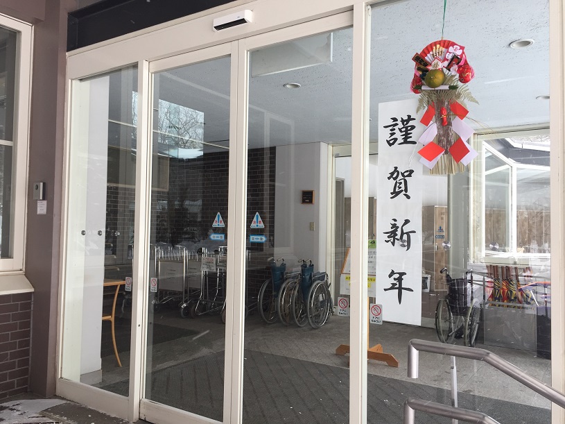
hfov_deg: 61.7
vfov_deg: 48.2
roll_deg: -2.0
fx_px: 473
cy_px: 212
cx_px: 282
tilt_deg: +1.1
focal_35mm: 29
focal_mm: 4.15
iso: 32
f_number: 2.2
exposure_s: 1/154
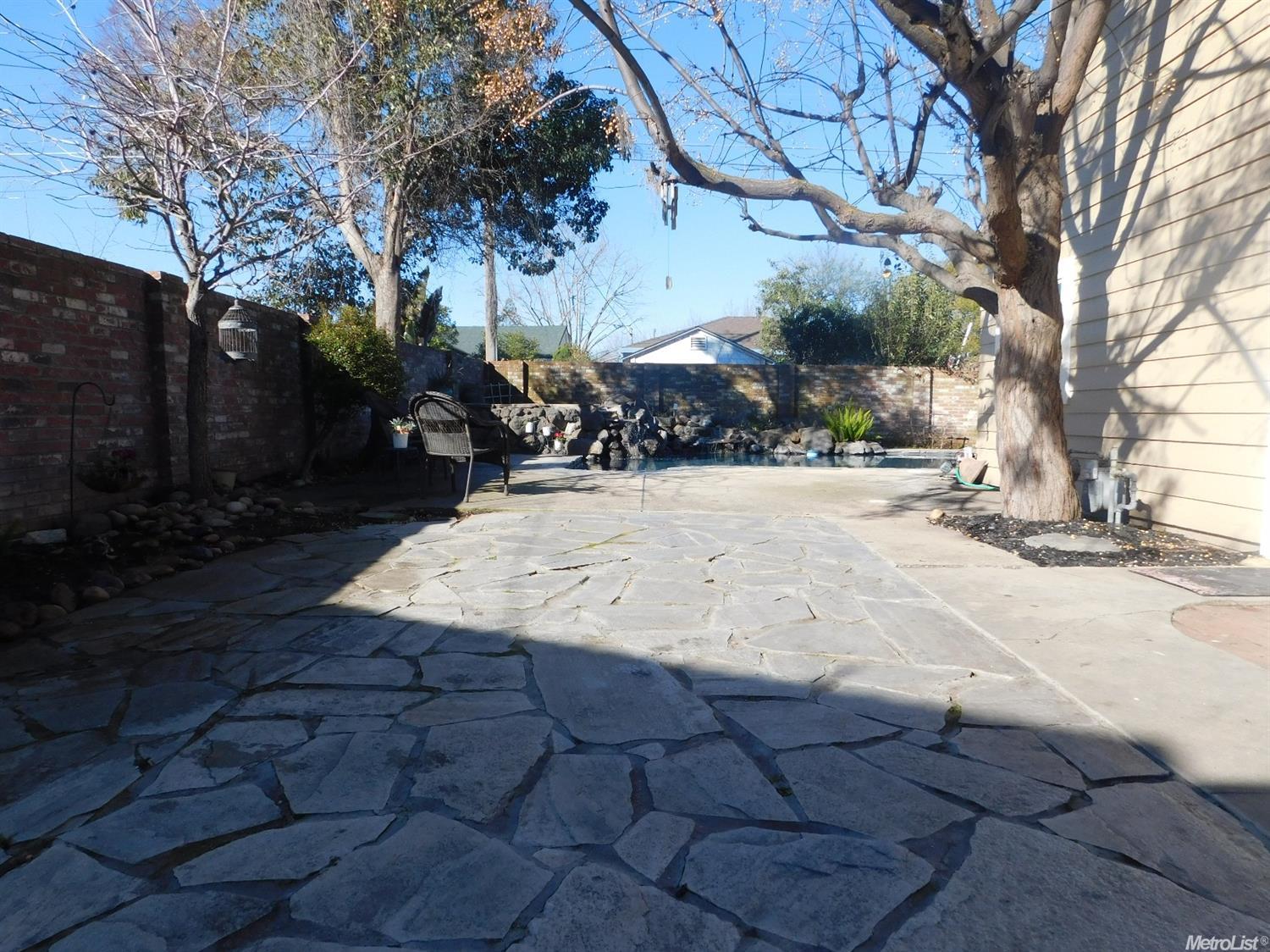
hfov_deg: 73.9
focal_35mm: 23
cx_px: 635
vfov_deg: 58.9
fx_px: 844
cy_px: 476
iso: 125
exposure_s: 1/800
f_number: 3
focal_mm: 4
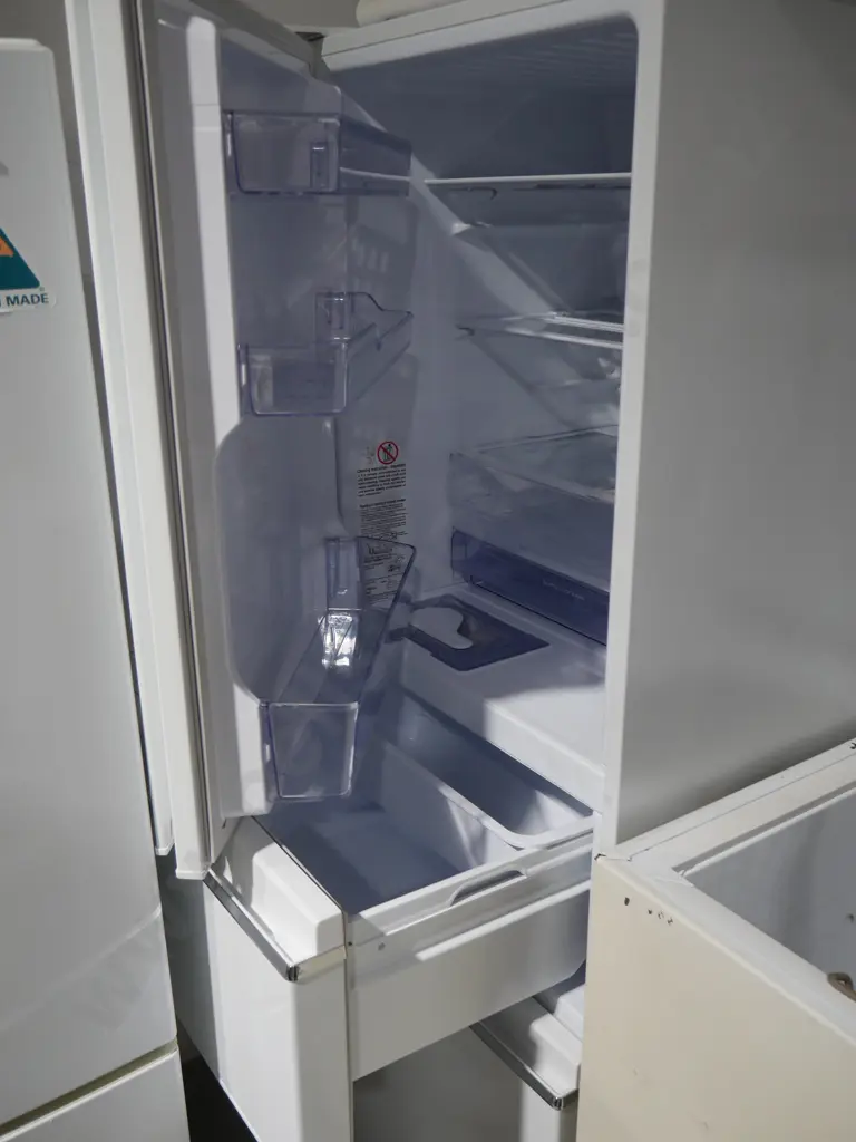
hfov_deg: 44.2
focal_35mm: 32
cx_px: 428
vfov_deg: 56.8
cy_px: 571
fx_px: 1055
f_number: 3.6
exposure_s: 1/60
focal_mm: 16
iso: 320
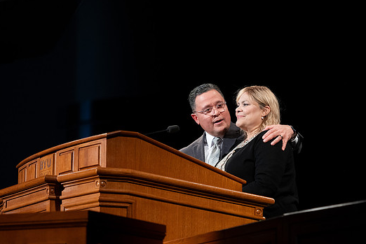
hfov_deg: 11.3
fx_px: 1852
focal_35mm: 182
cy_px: 139
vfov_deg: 7.6
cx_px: 190
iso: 1250
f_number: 2.8
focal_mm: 145
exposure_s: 1/250
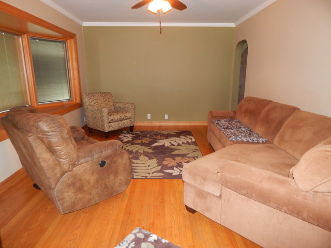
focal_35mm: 22
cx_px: 166
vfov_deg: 61.1
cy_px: 124
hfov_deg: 76.4
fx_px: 210
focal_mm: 4
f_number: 3
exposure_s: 1/30
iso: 320
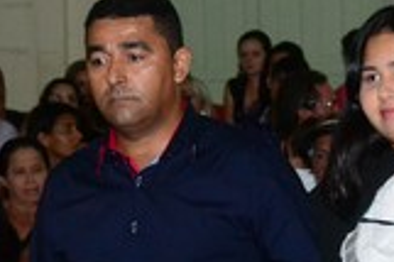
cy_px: 242
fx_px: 2383
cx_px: 196
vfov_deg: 6.3
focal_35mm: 218
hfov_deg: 9.4
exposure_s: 1/80
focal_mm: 52
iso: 3200
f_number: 7.1
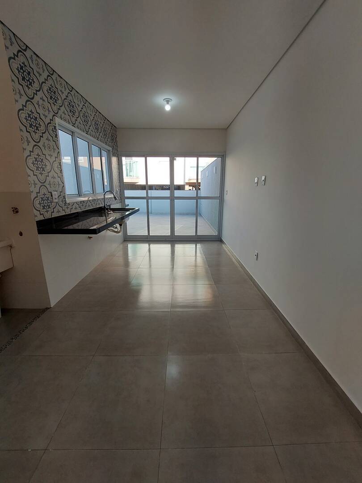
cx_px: 181
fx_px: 181
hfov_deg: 89.9
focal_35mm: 13
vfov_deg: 106.2
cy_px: 242
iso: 40
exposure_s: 1/216
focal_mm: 1.74
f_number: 2.2
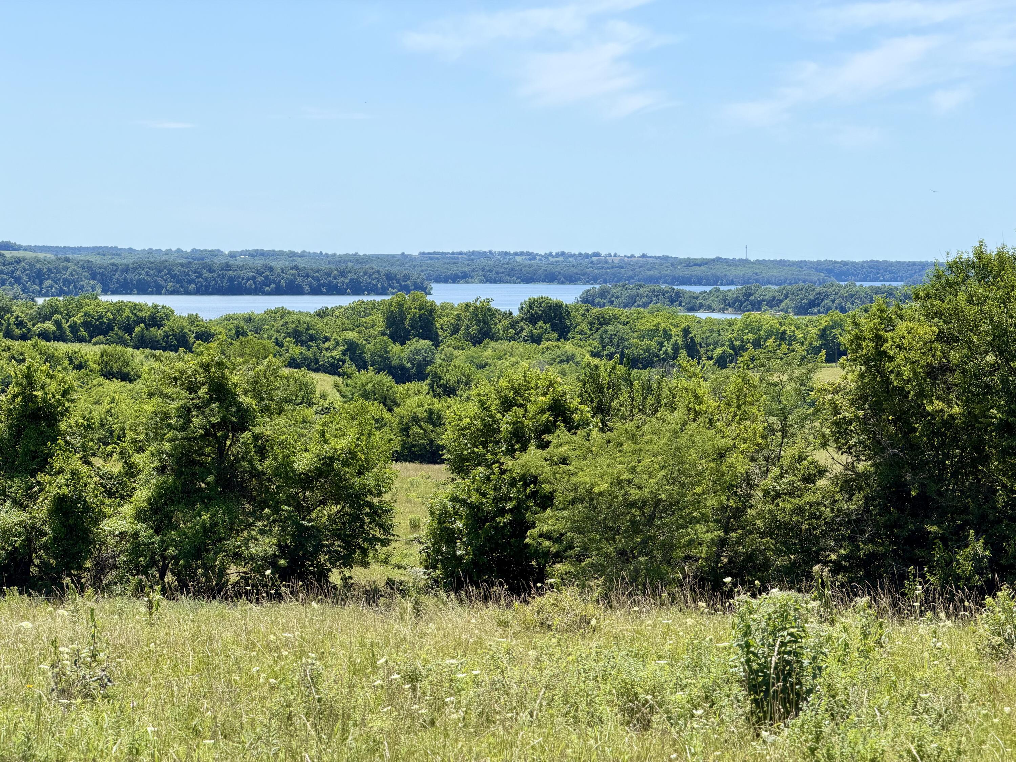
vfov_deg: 14.8
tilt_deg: -2.8
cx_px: 508
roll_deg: -1.0
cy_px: 381
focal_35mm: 100
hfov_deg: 19.6
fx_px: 2935
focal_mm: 16.89
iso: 32
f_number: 2.8
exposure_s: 1/638
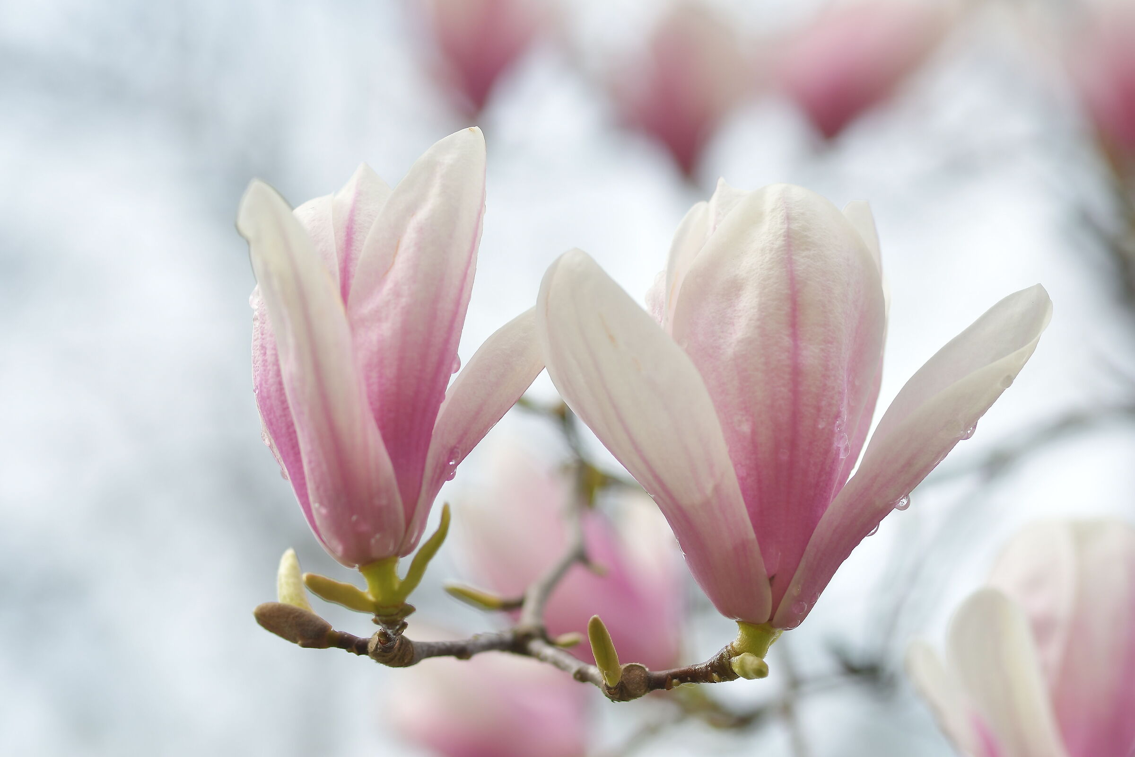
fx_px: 4004
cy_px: 378
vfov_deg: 10.8
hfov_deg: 16.1
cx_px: 568
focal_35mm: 127
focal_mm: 85
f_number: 2
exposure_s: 1/1250
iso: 100
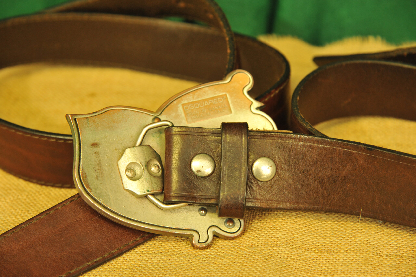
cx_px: 208
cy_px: 138
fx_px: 1386
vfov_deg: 11.4
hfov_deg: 17.1
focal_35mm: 120
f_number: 5.6
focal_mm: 120
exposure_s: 1/30
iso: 1250
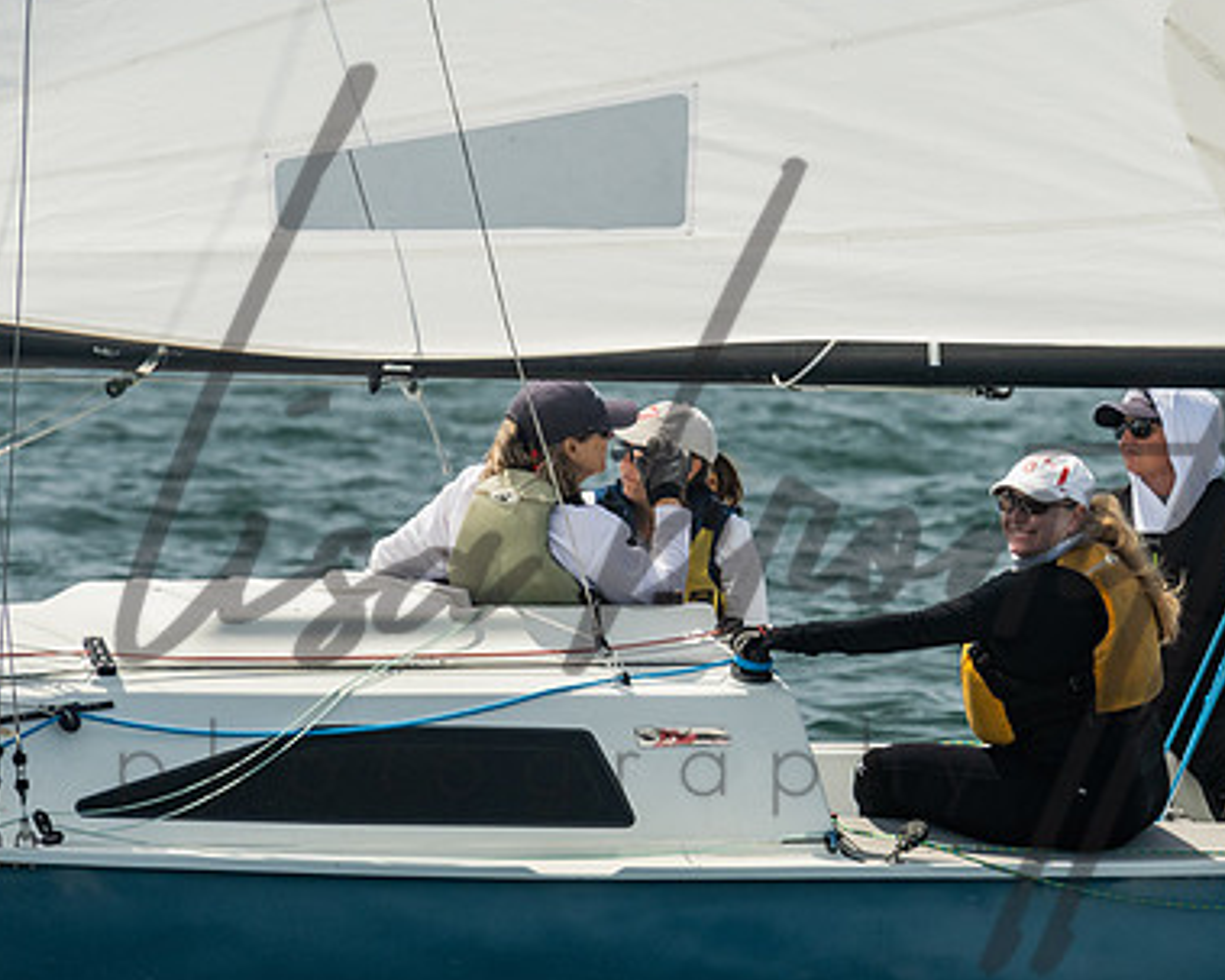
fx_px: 14680
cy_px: 397
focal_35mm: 405
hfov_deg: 4.8
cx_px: 799
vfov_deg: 3.8
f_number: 6.3
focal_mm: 200
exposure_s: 1/800
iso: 320
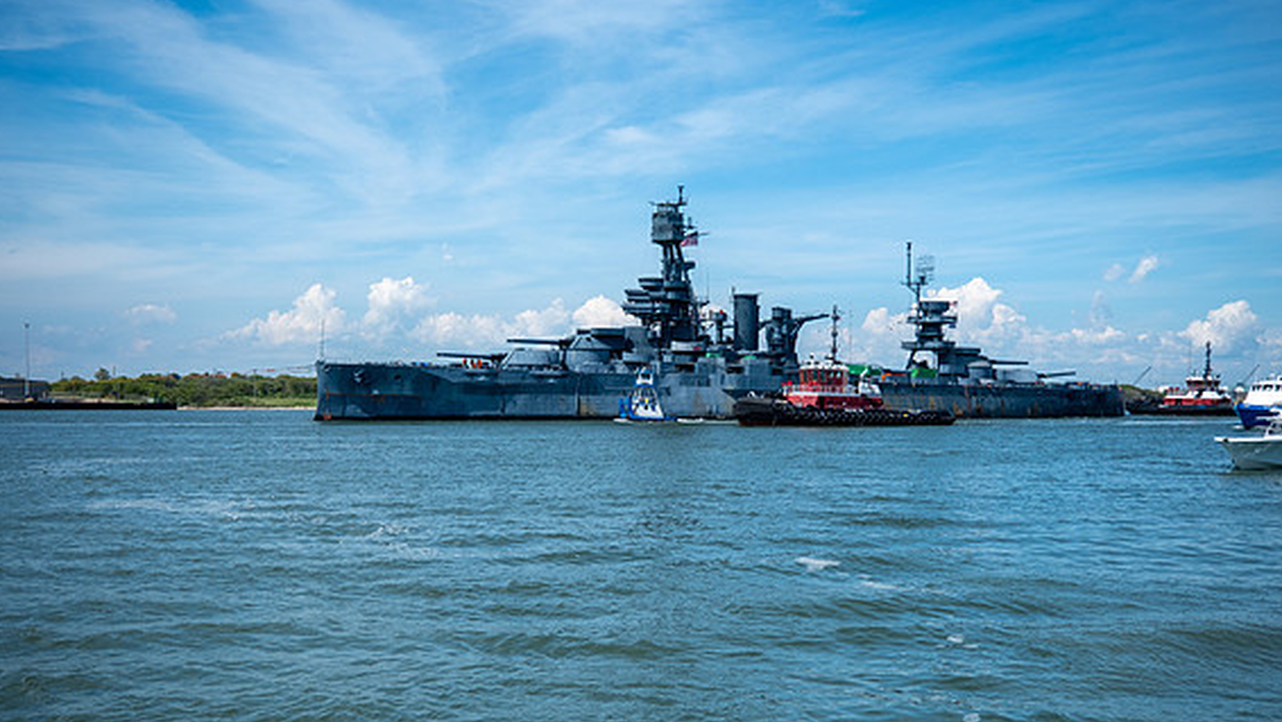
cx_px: 641
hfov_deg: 46.4
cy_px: 422
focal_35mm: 44
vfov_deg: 27.1
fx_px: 1496
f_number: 4
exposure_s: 1/2000
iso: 160
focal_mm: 27.5
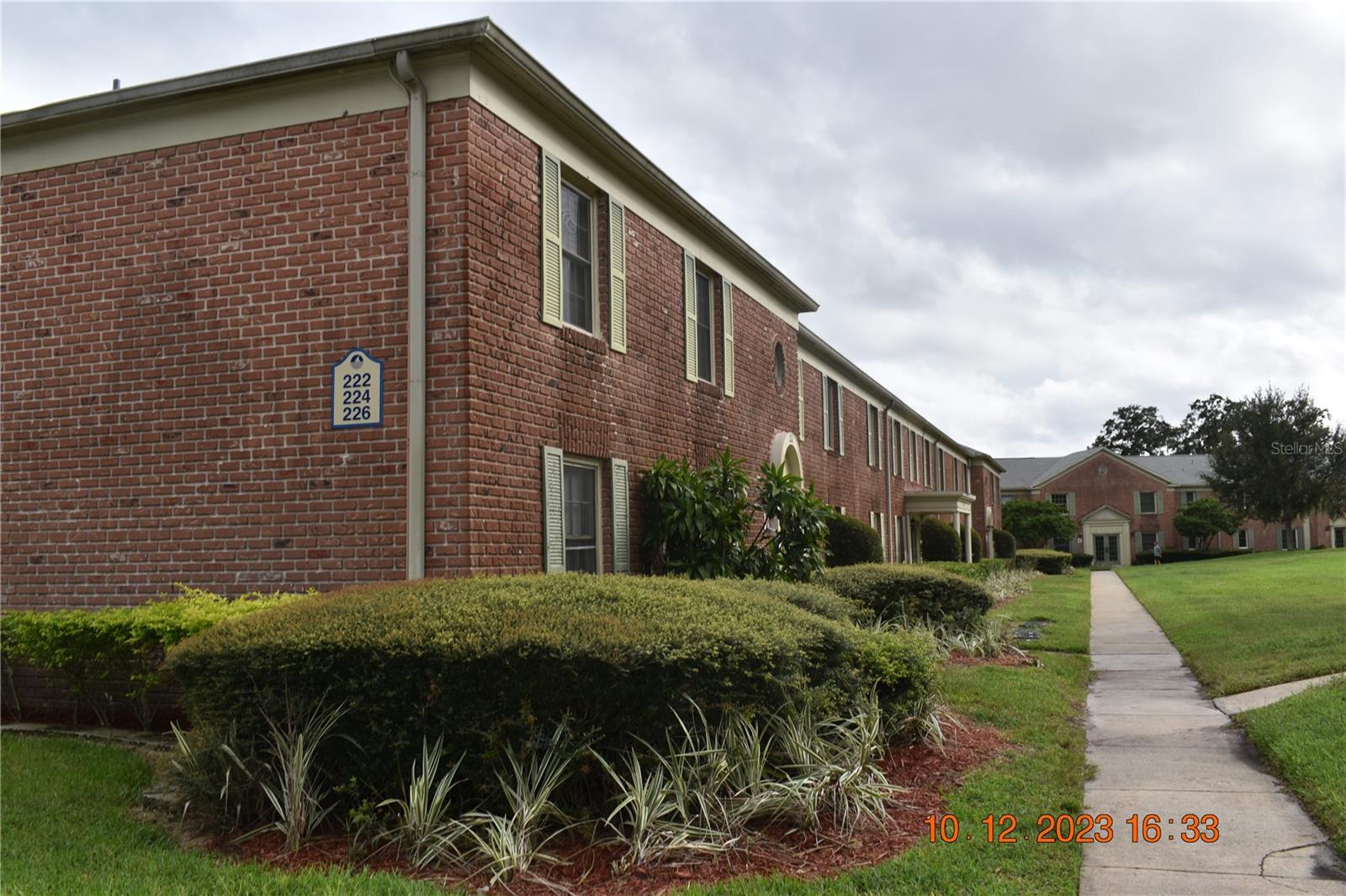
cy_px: 448
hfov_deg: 59.5
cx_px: 673
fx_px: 1177
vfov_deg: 41.7
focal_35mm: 32
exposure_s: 1/200
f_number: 11
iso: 100
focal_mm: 21
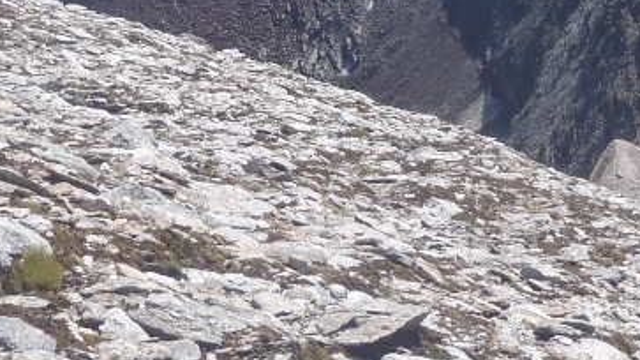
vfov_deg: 12.7
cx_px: 268
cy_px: -187
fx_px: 1527
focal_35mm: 90
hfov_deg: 23.6
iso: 80
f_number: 4.5
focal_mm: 5
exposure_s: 1/640
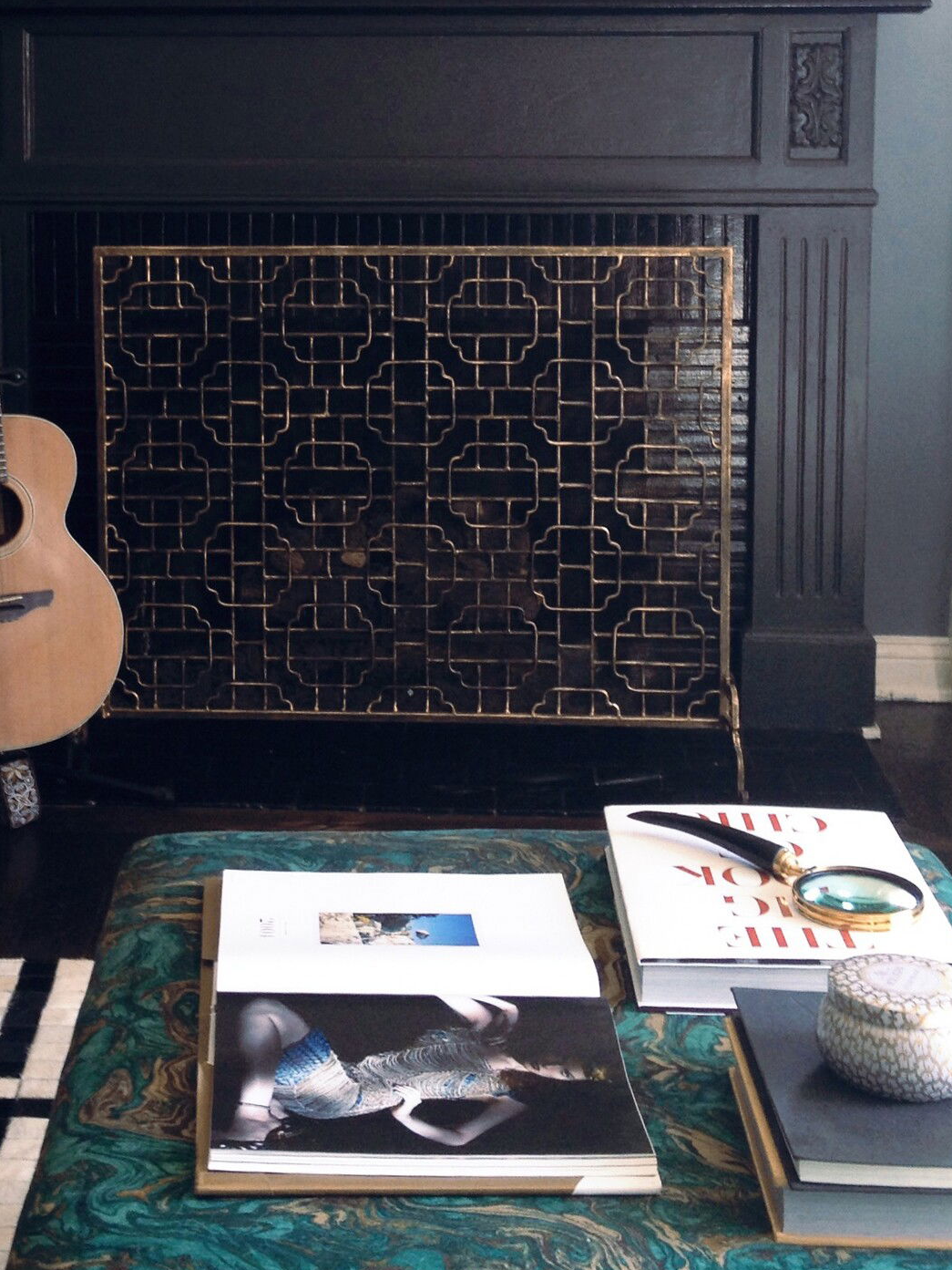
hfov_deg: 21.8
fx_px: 2456
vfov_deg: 28.3
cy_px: 236
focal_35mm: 67
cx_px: 297
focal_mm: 4.28
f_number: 2.4
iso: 64
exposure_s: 1/20
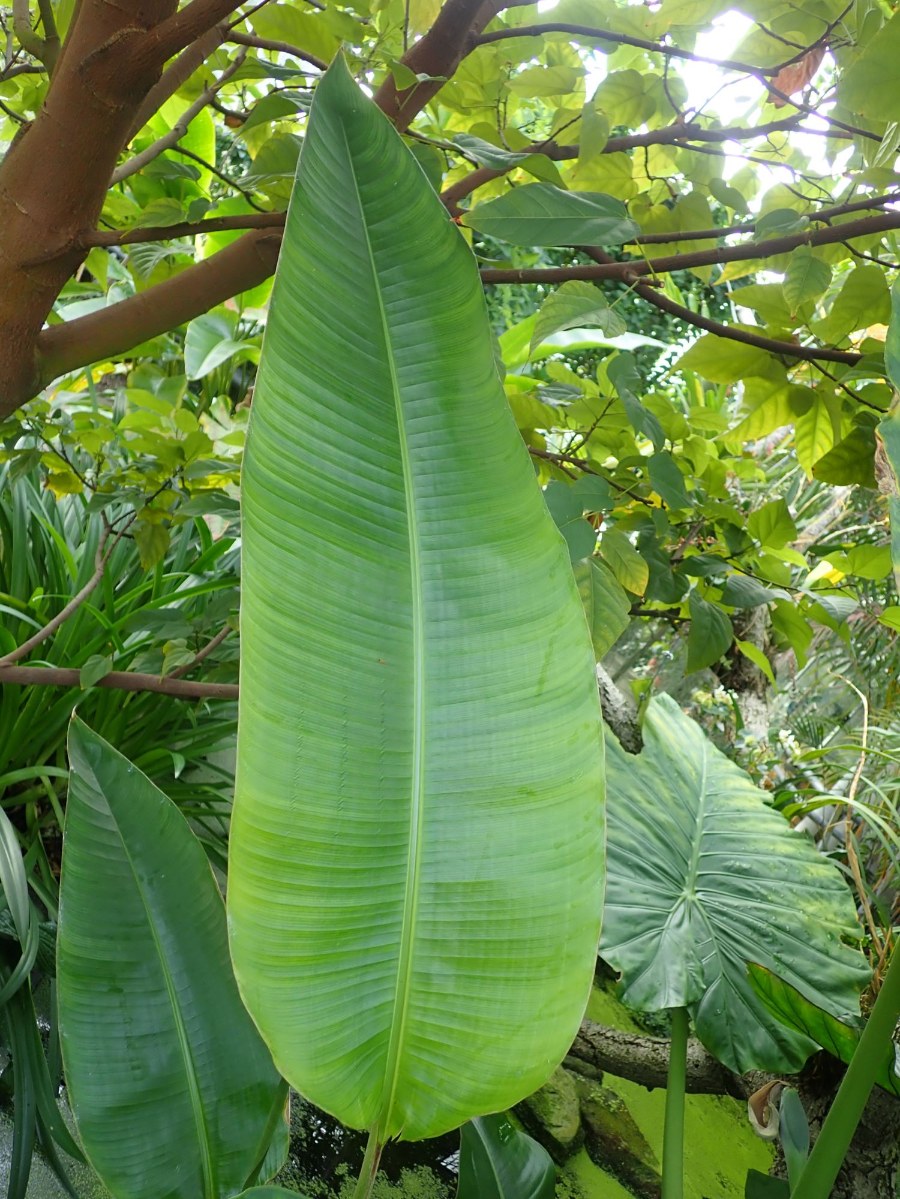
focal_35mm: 30
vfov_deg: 60.0
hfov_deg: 46.8
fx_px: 1040
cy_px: 600
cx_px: 450
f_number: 2.3
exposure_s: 1/60
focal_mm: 5.5
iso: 125
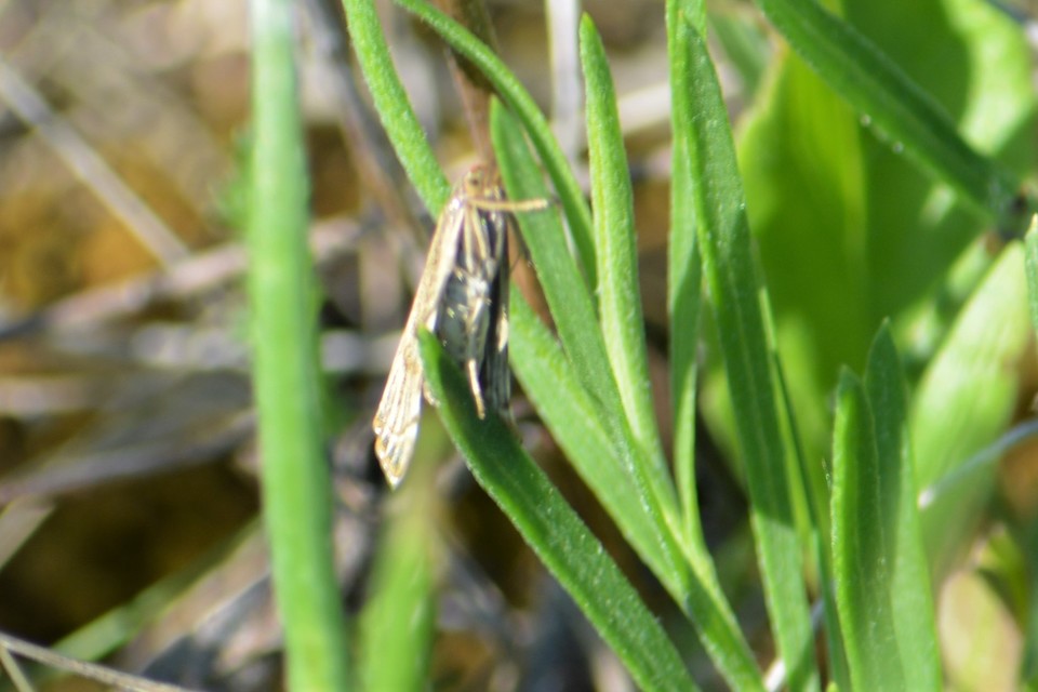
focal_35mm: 450
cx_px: 519
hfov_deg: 4.6
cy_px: 346
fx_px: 12974
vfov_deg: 3.1
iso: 125
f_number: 8
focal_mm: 300
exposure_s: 1/125
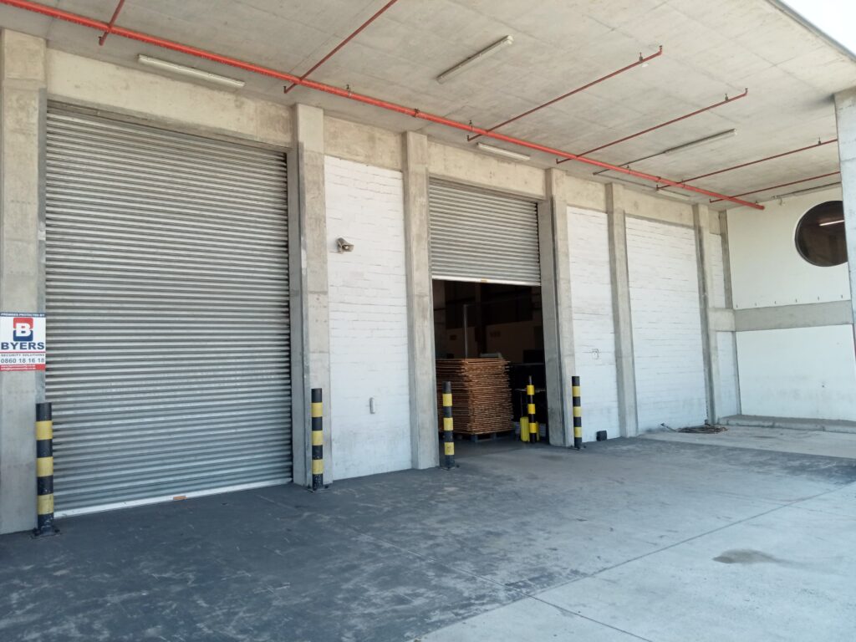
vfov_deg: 49.7
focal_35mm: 28
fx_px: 692
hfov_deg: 63.4
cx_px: 428
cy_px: 321
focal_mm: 3.46
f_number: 2.2
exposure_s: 1/155
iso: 103
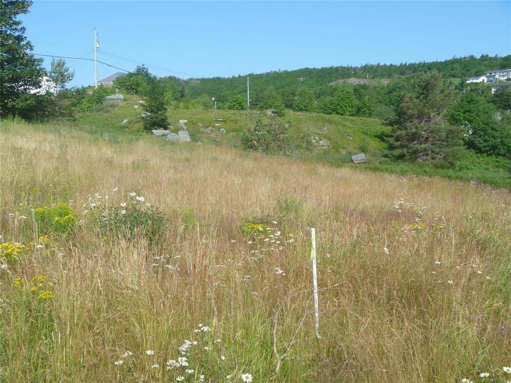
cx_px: 256
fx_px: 517
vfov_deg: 40.7
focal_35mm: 35
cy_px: 192
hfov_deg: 52.6
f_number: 5.6
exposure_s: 1/160
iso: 80
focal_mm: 6.3
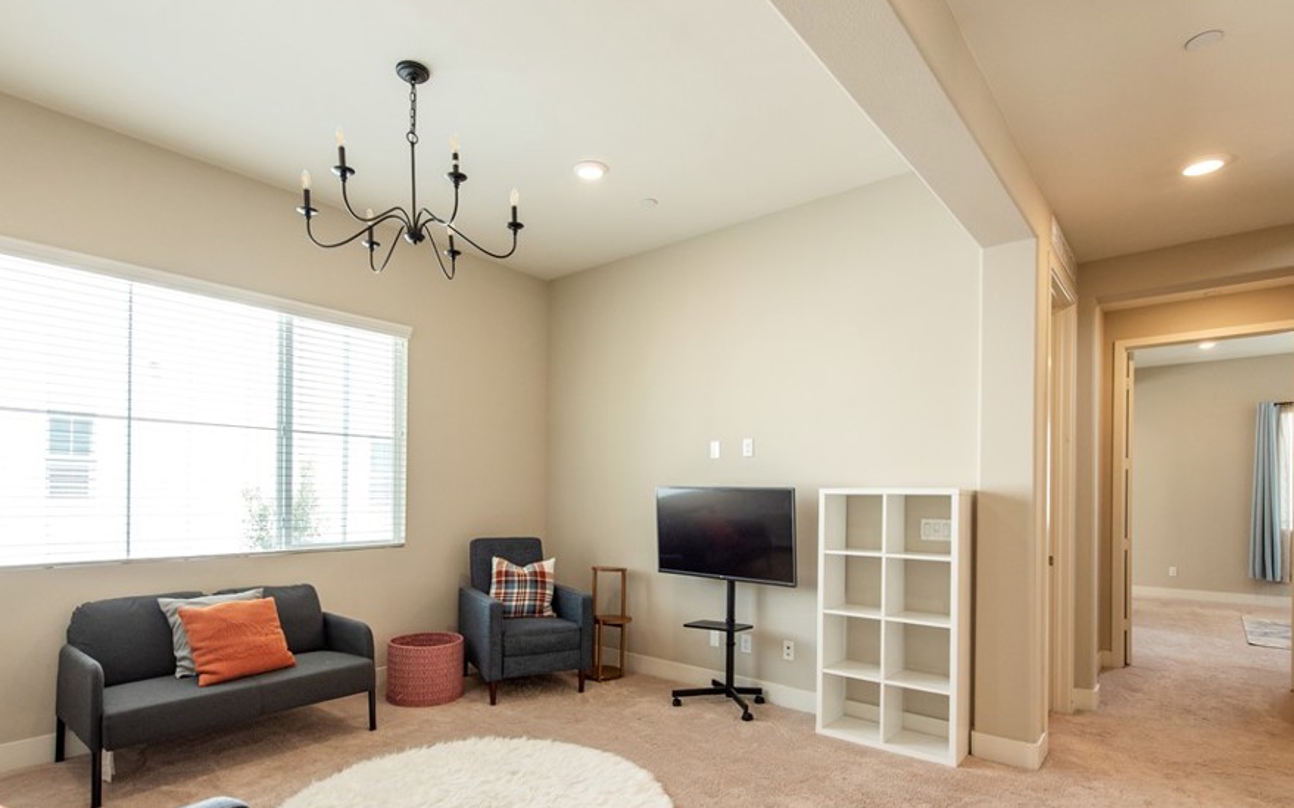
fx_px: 670
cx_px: 611
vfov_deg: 61.6
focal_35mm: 19
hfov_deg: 87.9
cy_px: 489
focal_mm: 16
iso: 500
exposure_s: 1/125
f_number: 5.6
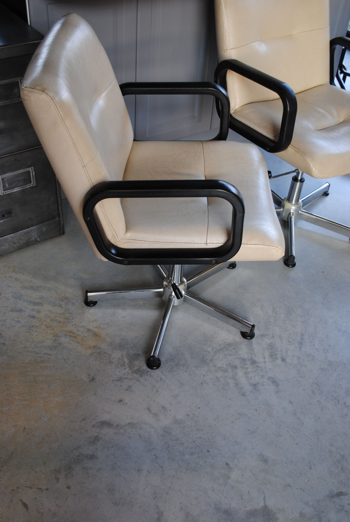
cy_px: 261
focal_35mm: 36
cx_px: 175
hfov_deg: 37.0
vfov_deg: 53.0
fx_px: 522
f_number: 4
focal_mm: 24
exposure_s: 1/30
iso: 220
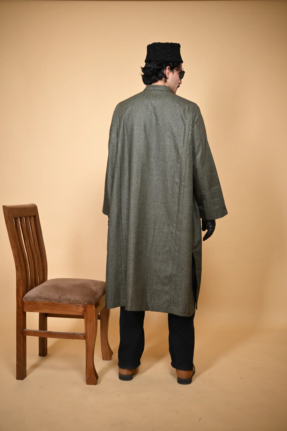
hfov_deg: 35.9
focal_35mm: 37
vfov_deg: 51.9
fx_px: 442
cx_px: 144
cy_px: 216
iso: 100
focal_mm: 37
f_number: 2.8
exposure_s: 1/160
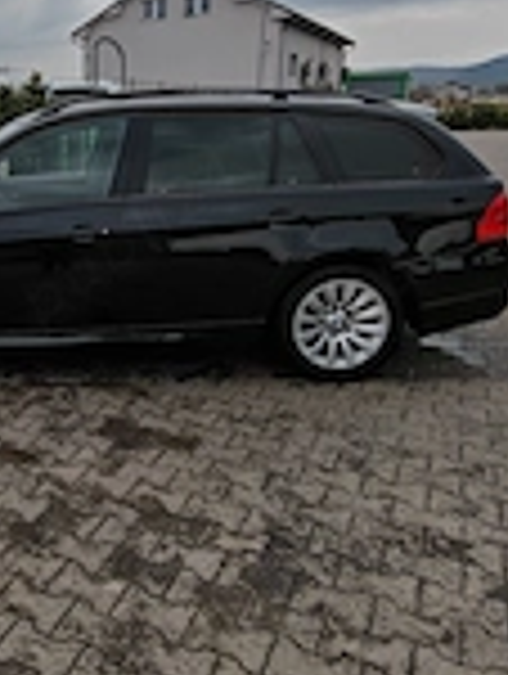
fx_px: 624
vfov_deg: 56.5
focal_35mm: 32
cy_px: 288
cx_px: 9
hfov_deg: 39.5
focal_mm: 1.82
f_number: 2
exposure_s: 1/480
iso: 50
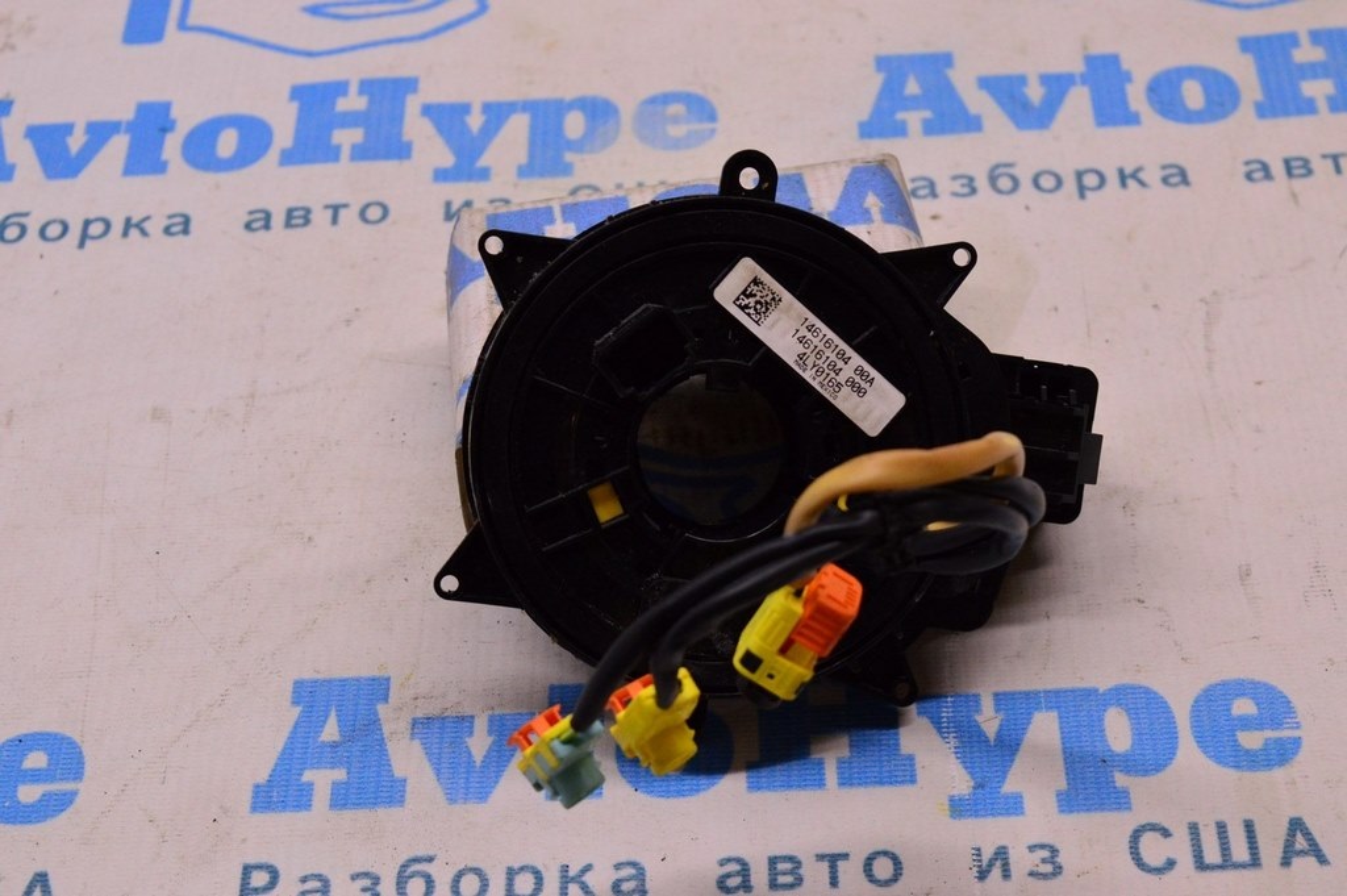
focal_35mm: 72
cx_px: 674
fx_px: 2692
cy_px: 448
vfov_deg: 18.9
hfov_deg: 28.1
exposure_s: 1/125
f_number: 8
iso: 1600
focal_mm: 48
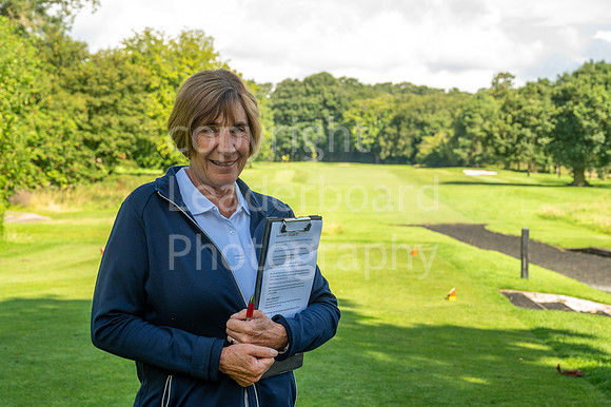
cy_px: 204
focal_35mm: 63
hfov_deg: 31.9
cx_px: 306
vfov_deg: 21.5
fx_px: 1069
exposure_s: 1/80
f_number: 8
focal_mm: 63
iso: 160
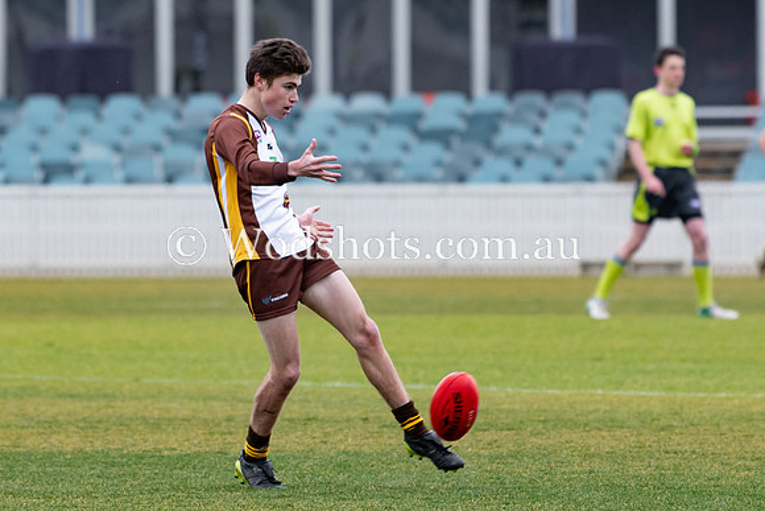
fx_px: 14241
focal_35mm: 670
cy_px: 241
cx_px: 331
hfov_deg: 3.1
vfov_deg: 2.1
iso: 400
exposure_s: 1/1000
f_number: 3.5
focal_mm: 200
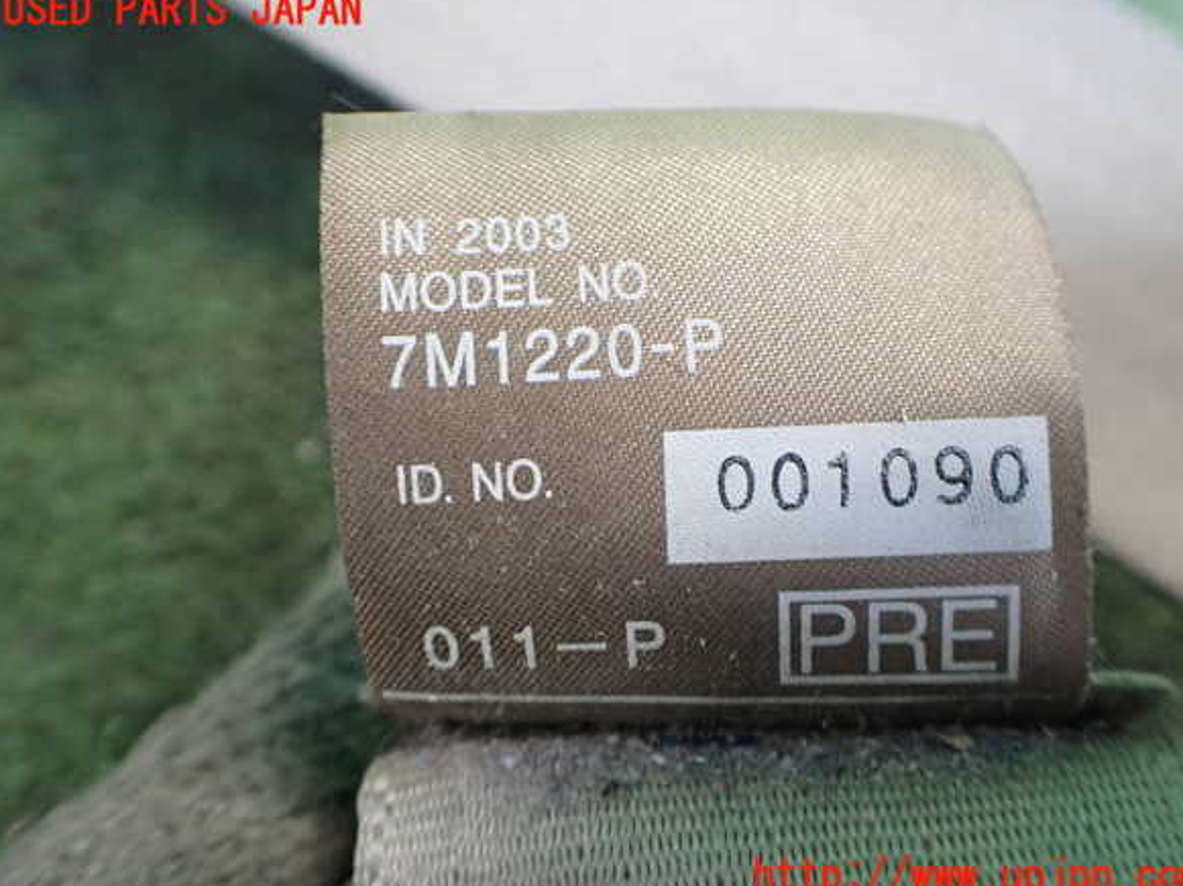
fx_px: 1059
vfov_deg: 45.4
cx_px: 603
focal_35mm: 31
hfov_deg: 58.4
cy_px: 444
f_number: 2.3
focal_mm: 5.4
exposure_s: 1/60
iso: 800
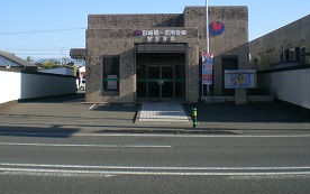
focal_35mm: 51
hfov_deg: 39.5
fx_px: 431
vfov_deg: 25.1
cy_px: 50
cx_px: 134
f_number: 4.4
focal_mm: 6.3
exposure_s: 1/250
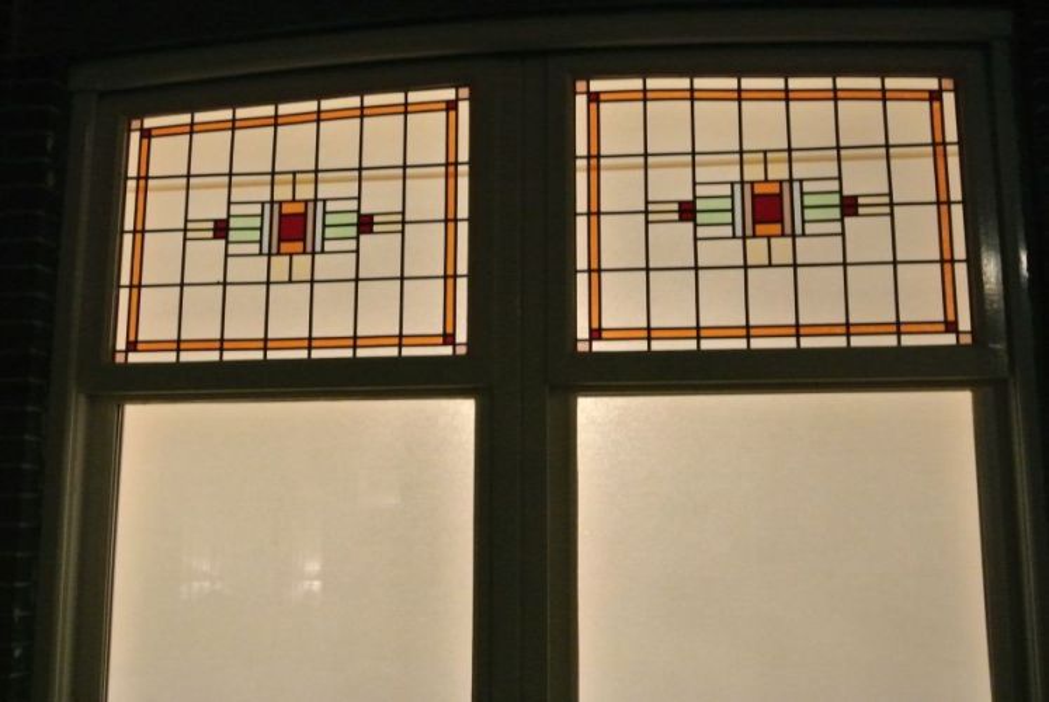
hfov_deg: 51.8
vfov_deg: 36.0
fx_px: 1079
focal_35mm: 37
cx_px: 524
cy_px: 351
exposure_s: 1/25
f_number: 4
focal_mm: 14
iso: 3200
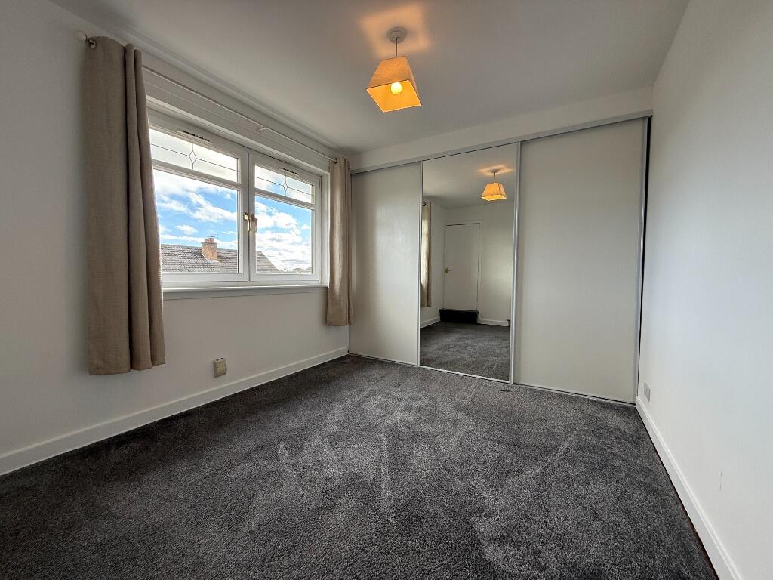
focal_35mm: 14
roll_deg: -0.4
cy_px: 290
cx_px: 386
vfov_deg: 85.7
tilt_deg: -2.4
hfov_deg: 102.1
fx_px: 313
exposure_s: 1/137
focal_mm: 2.22
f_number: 2.2
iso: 64
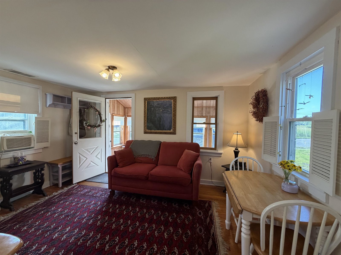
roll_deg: -1.1
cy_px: 128
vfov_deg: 85.7
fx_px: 138
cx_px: 170
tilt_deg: -1.8
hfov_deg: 102.1
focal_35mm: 14
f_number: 2.2
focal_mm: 2.22
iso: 250
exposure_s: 1/120
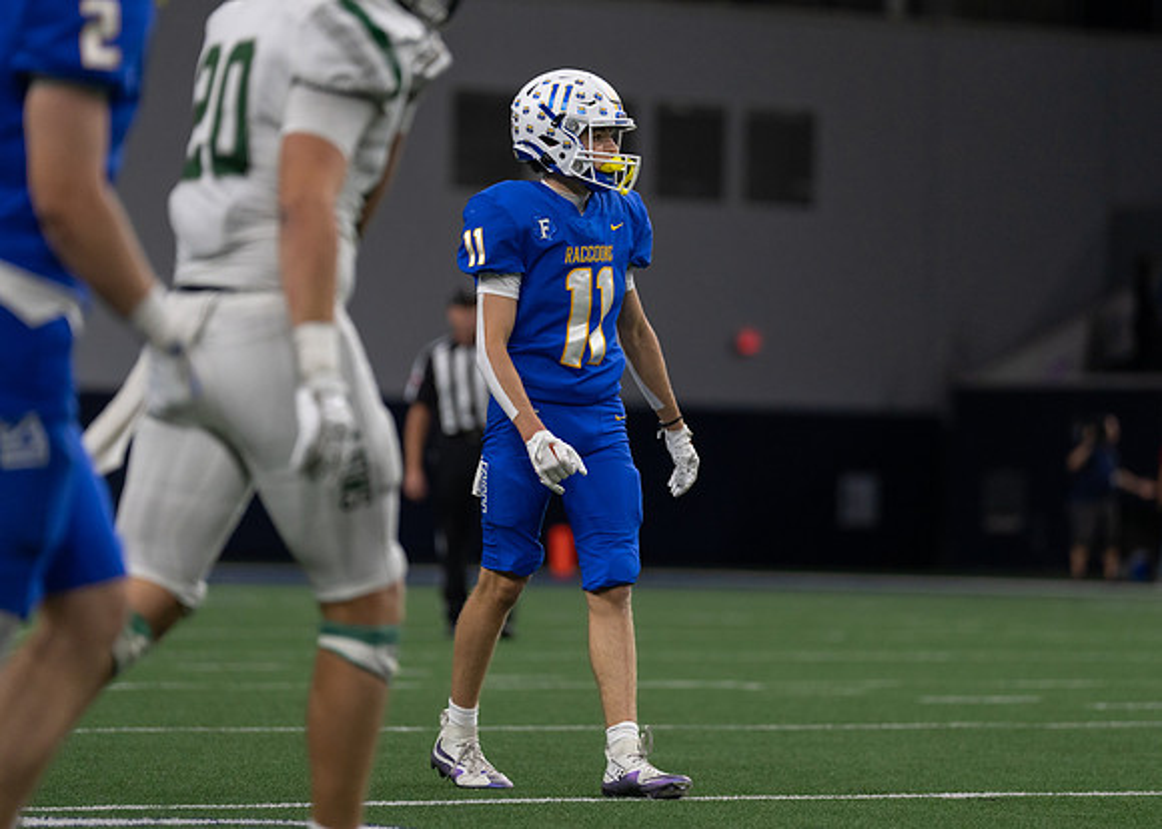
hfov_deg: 8.7
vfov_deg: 6.2
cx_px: 581
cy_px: 380
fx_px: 7636
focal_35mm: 231
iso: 1600
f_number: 2.8
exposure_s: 1/1250
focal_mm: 200
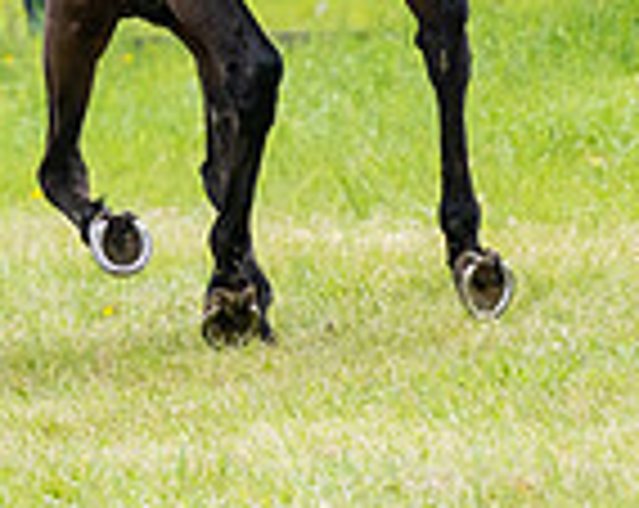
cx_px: -473
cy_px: -107
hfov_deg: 1.8
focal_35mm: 1059
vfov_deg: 1.5
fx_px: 19987
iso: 400
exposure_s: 1/2500
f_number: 4
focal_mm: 200
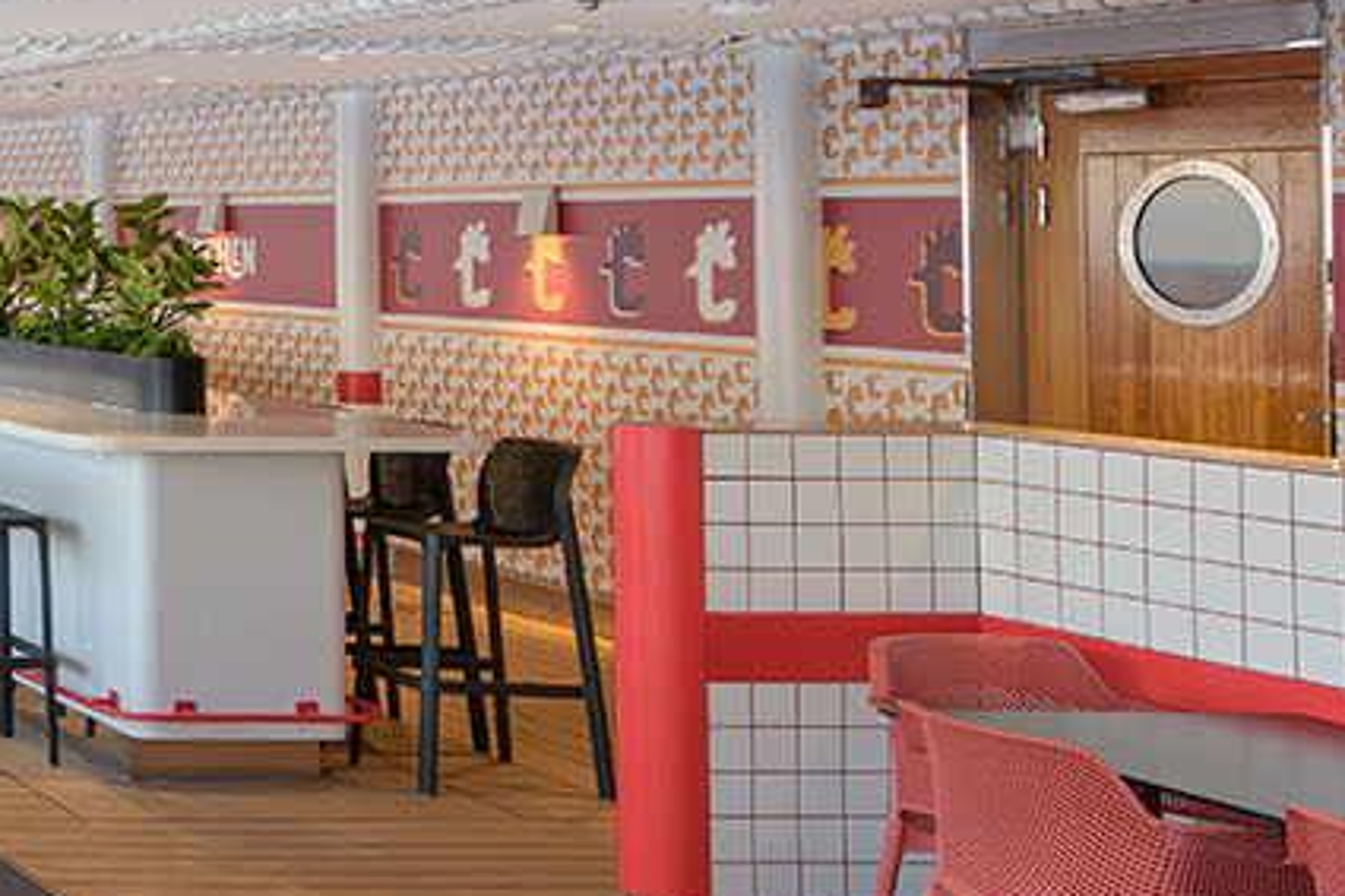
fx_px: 1979
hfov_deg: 26.8
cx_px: -674
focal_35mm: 53
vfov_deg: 24.5
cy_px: 853
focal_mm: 15
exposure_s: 1/80
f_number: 7.1
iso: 450
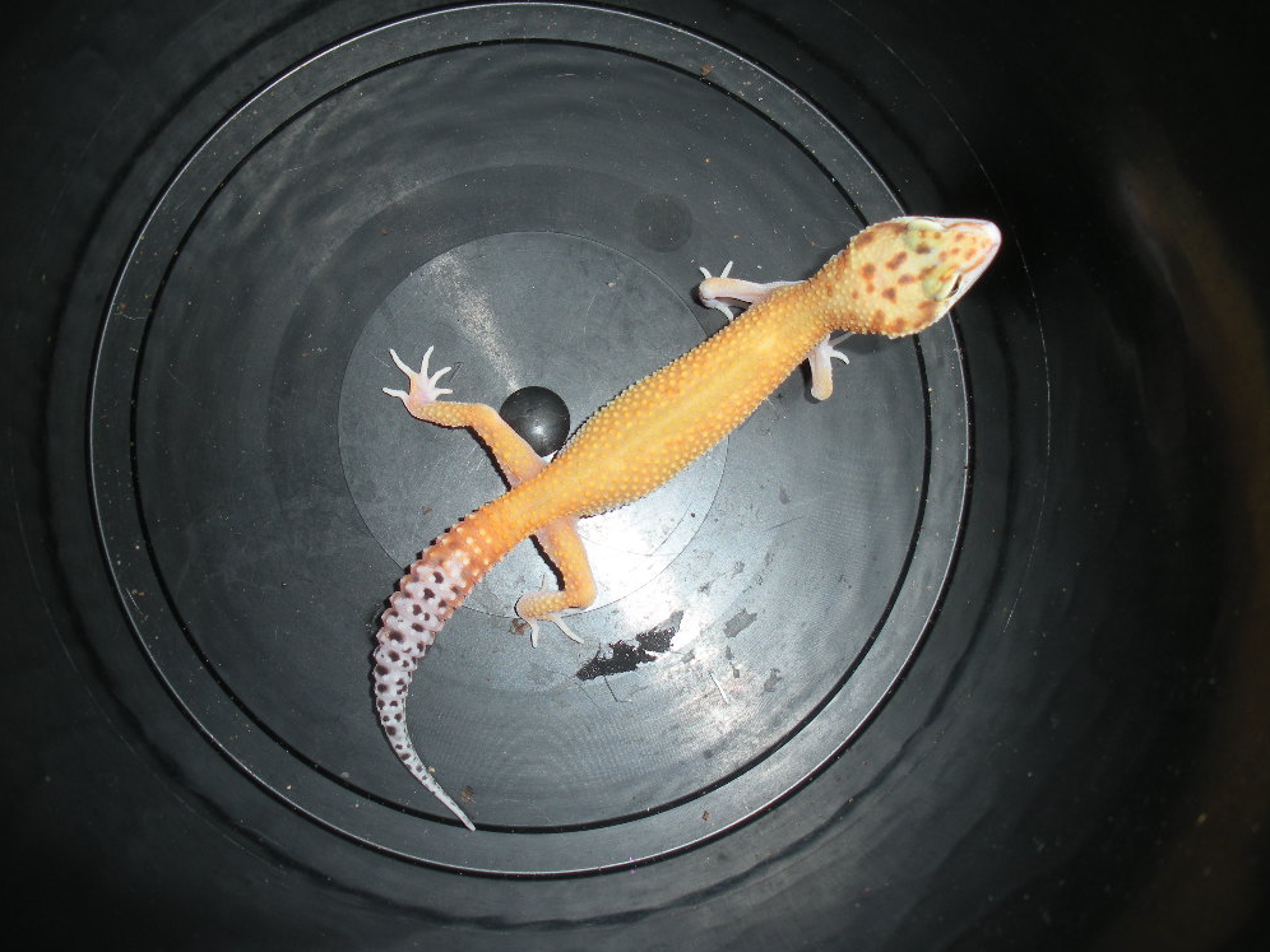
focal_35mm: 37
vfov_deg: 38.7
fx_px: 1357
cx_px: 618
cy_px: 469
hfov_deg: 50.1
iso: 64
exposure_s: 1/60
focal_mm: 6.3
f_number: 3.5
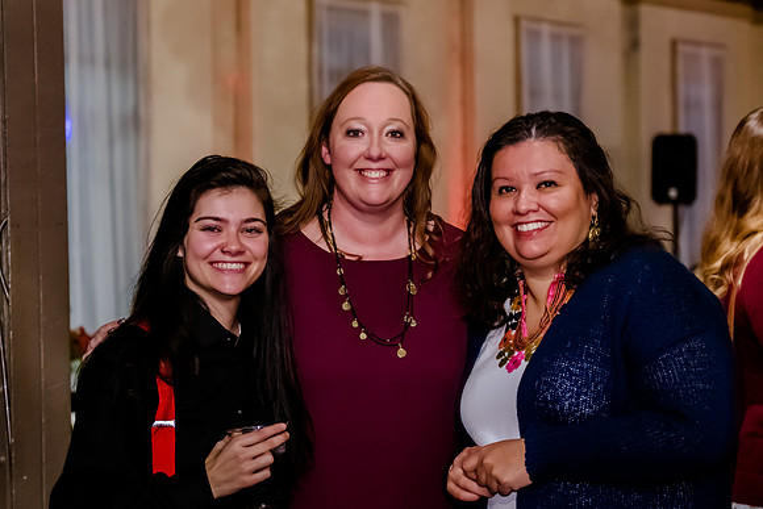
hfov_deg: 26.2
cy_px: 213
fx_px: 1639
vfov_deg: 17.6
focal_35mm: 77
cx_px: 372
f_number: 2.8
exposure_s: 1/250
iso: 4000
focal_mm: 48
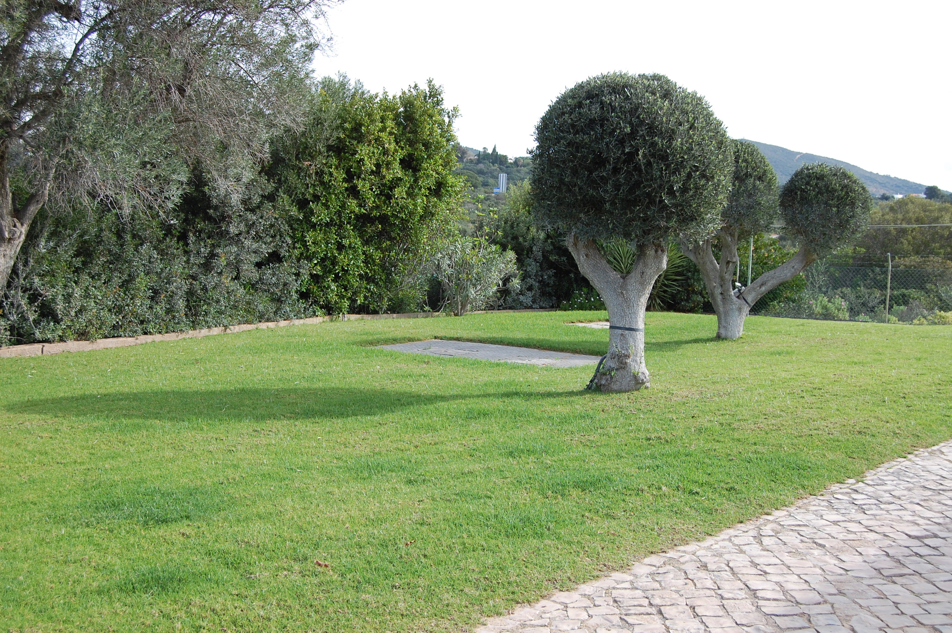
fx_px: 1229
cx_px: 476
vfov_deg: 28.9
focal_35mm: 46
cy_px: 316
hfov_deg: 42.4
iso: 200
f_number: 8
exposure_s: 1/250
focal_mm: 31
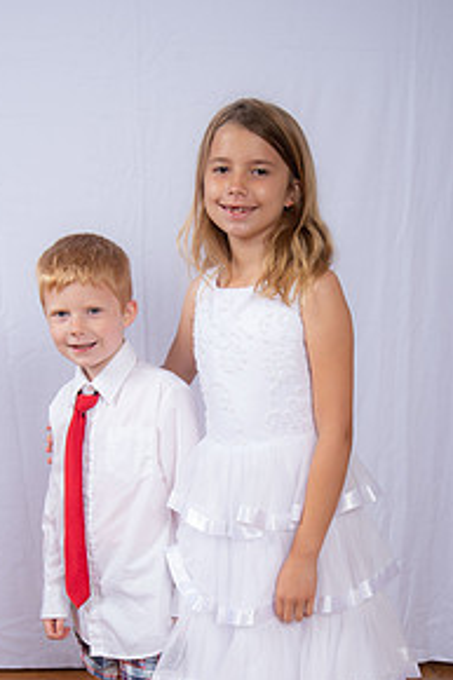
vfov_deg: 31.8
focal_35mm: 62
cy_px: 504
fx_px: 1172
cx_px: 241
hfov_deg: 21.9
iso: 250
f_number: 7.1
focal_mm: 40
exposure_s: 1/160
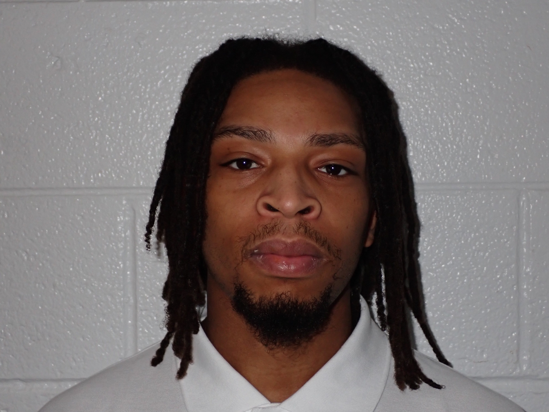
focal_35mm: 50
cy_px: 206
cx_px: 274
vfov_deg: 29.1
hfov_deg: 38.2
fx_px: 793
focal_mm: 9.01
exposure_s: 1/50
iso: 400
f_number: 9
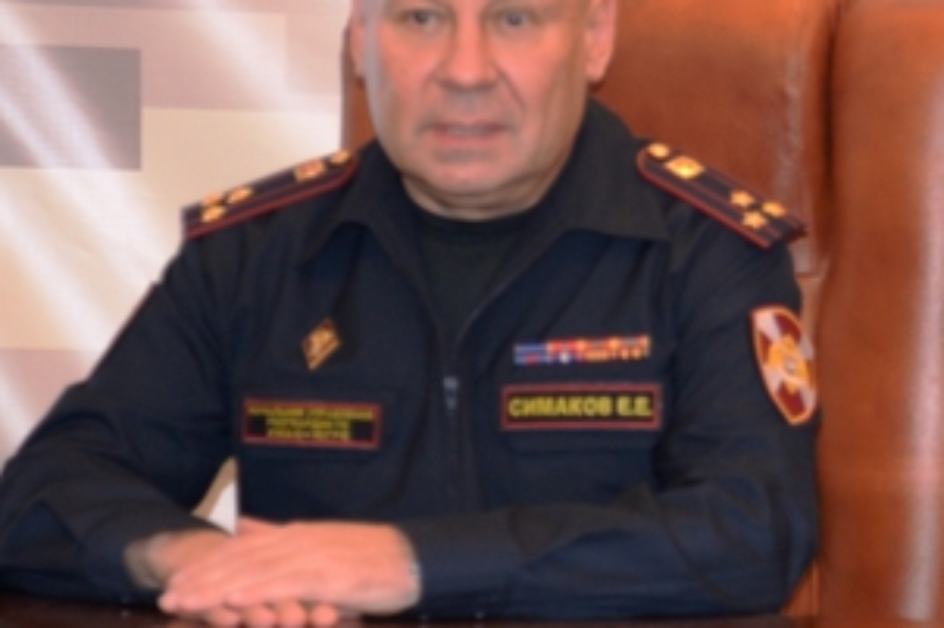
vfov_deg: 5.8
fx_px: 6185
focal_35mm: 236
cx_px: 1141
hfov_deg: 8.6
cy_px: 272
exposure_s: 1/200
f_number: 4
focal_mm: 95
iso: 2000
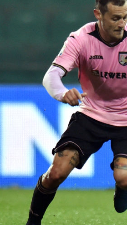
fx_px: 7118
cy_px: 100
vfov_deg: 1.8
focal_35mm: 1189
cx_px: 156
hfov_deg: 1.0
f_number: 4
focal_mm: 550
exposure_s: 1/1000
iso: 2000
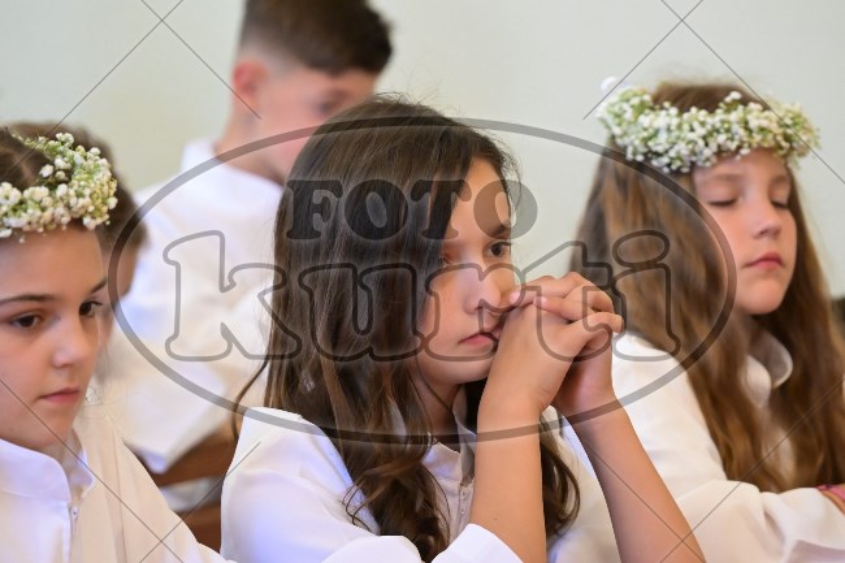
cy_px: 282
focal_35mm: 180
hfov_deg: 11.4
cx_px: 422
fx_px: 4224
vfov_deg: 7.6
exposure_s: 1/100
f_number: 4
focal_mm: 120
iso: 8000
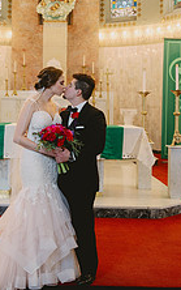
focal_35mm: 66
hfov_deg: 19.6
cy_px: 101
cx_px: 50
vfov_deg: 30.9
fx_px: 520
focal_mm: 32
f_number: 4
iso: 1000
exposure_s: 1/125
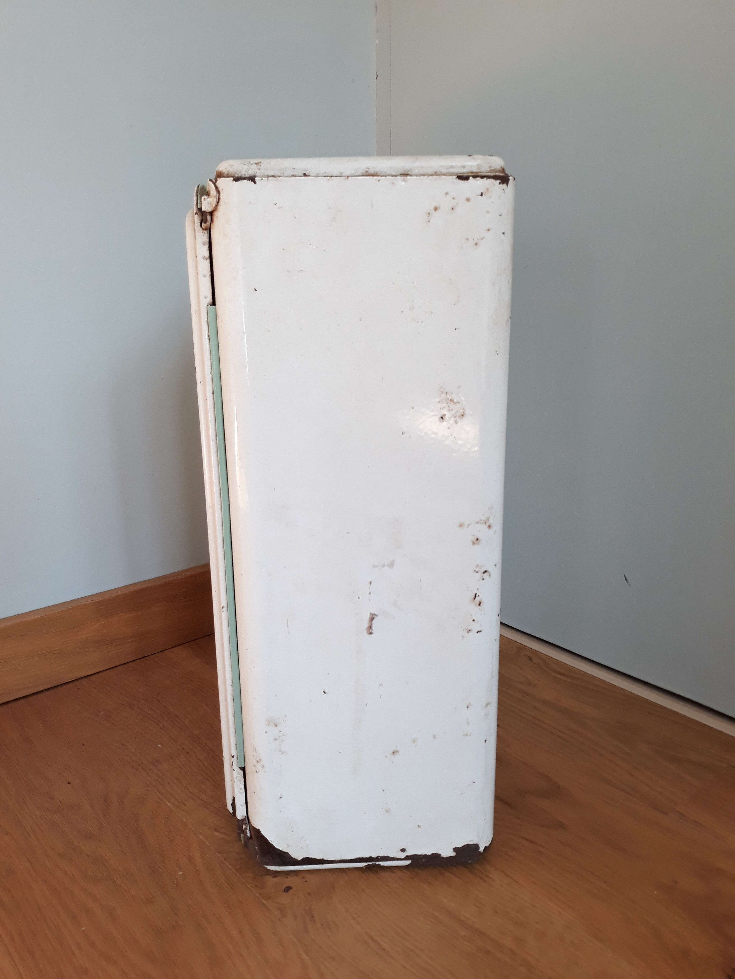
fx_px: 764
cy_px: 490
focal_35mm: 27
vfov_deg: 65.3
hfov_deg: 51.4
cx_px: 368
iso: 80
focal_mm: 3.71
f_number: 1.7
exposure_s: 1/100
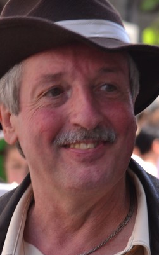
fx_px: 2486
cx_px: 56
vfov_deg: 5.8
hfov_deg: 3.7
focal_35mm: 359
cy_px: 176
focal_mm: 92
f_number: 7.1
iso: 200
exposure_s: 1/125
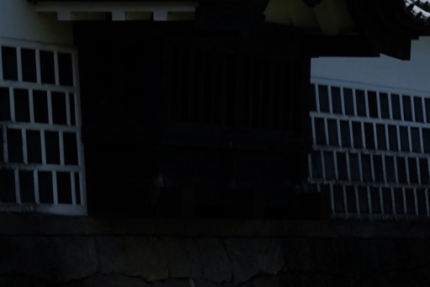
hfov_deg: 7.7
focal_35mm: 264
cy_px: -106
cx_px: 640
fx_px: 3154
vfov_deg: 5.2
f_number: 6.4
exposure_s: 1/4000
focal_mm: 50
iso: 500
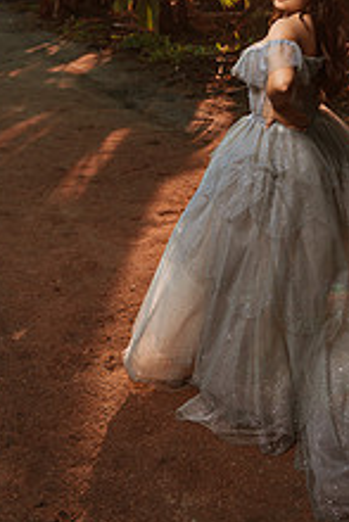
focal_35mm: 49
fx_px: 711
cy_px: 55
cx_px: 302
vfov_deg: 37.7
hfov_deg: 26.8
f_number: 2.8
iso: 100
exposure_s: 1/800
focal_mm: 24
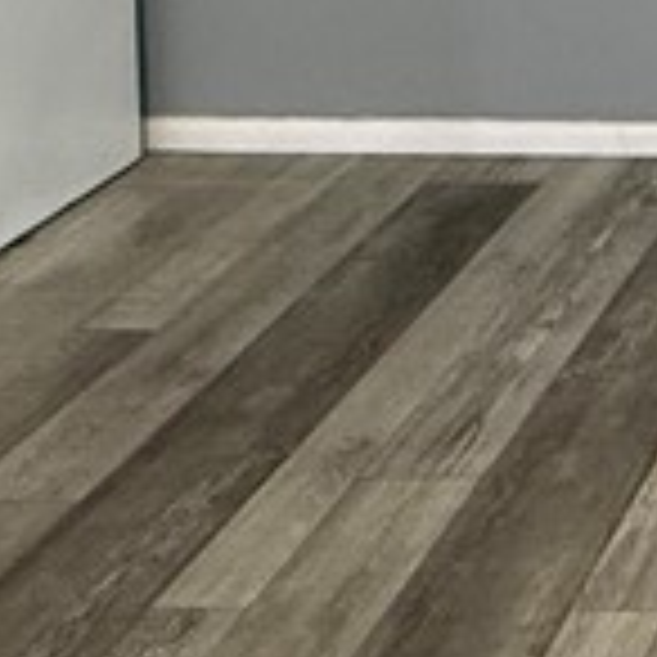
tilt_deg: -4.1
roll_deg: +0.5
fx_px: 1868
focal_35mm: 87
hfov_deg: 16.2
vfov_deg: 17.2
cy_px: -436
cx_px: 1246
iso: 500
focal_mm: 2.22
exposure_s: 1/60
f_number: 2.2
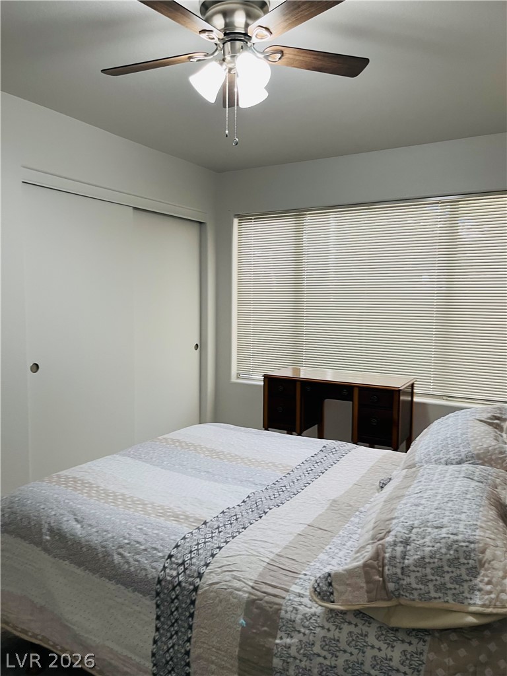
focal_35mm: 26
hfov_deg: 53.1
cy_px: 338
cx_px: 254
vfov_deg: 67.3
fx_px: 508
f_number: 1.6
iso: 80
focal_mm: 5.1
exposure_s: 1/60
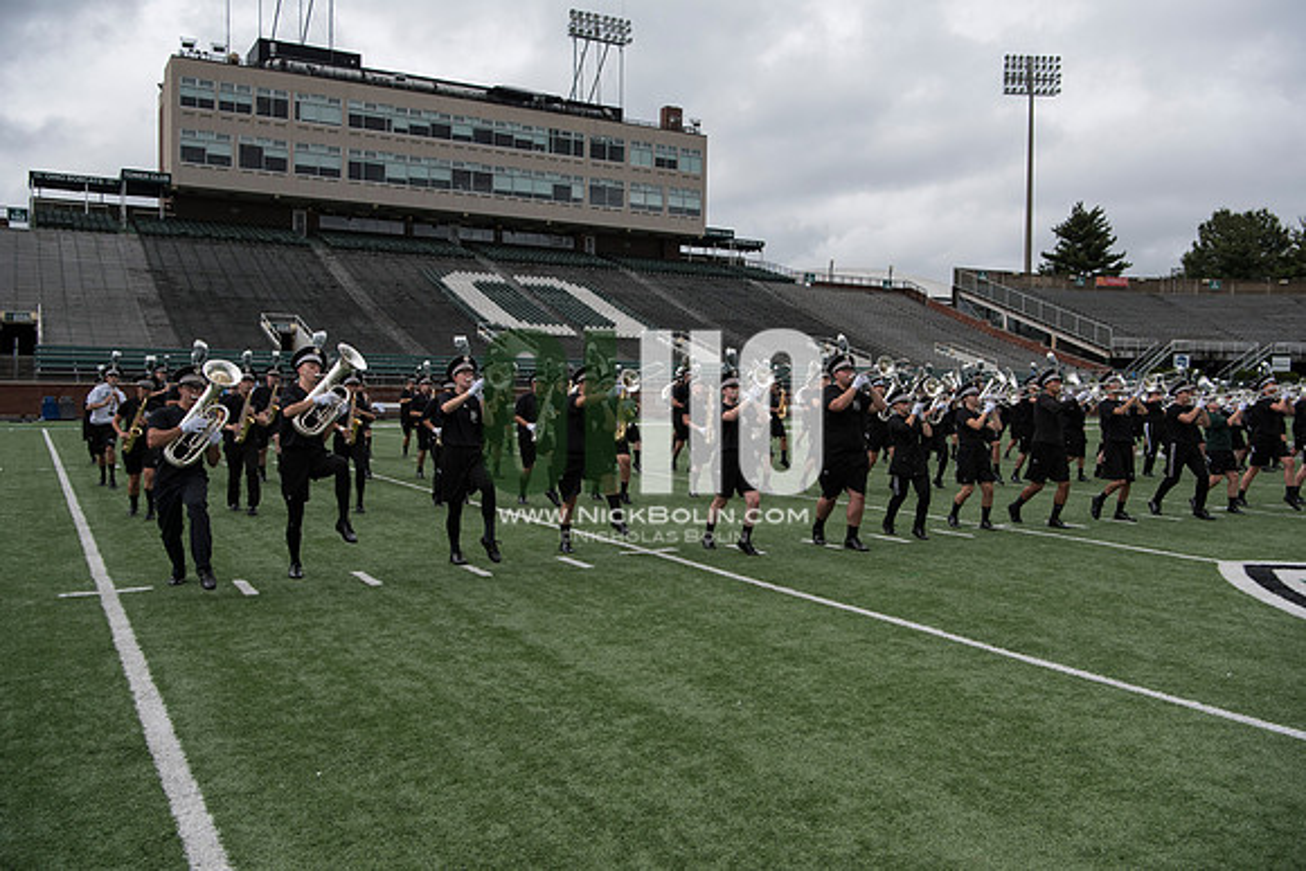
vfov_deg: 42.3
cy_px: 436
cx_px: 653
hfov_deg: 60.3
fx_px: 1125
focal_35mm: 31
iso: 640
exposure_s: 1/3200
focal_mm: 31
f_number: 5.6
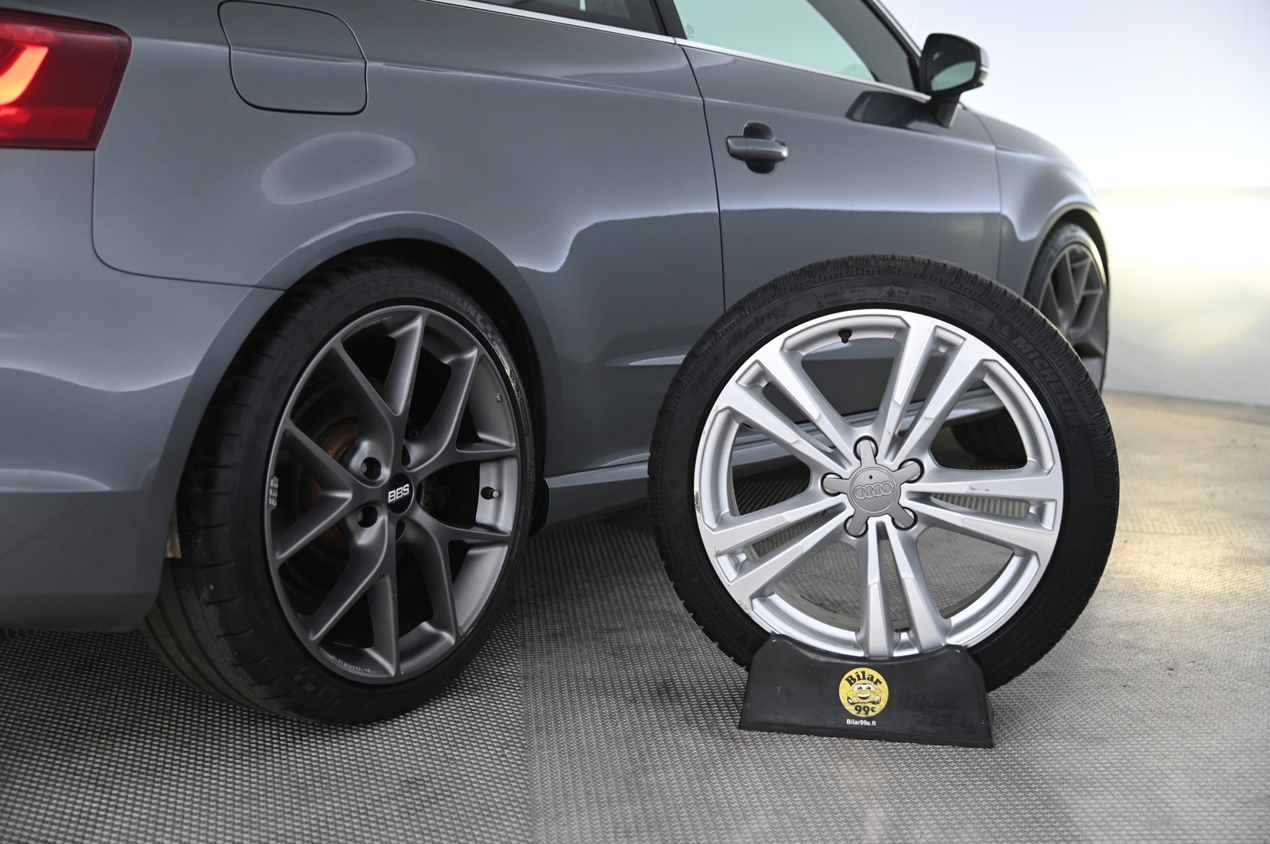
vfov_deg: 28.0
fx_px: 1692
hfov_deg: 41.1
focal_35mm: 48
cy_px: 422
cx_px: 635
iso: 2000
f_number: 4
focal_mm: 48
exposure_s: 1/80
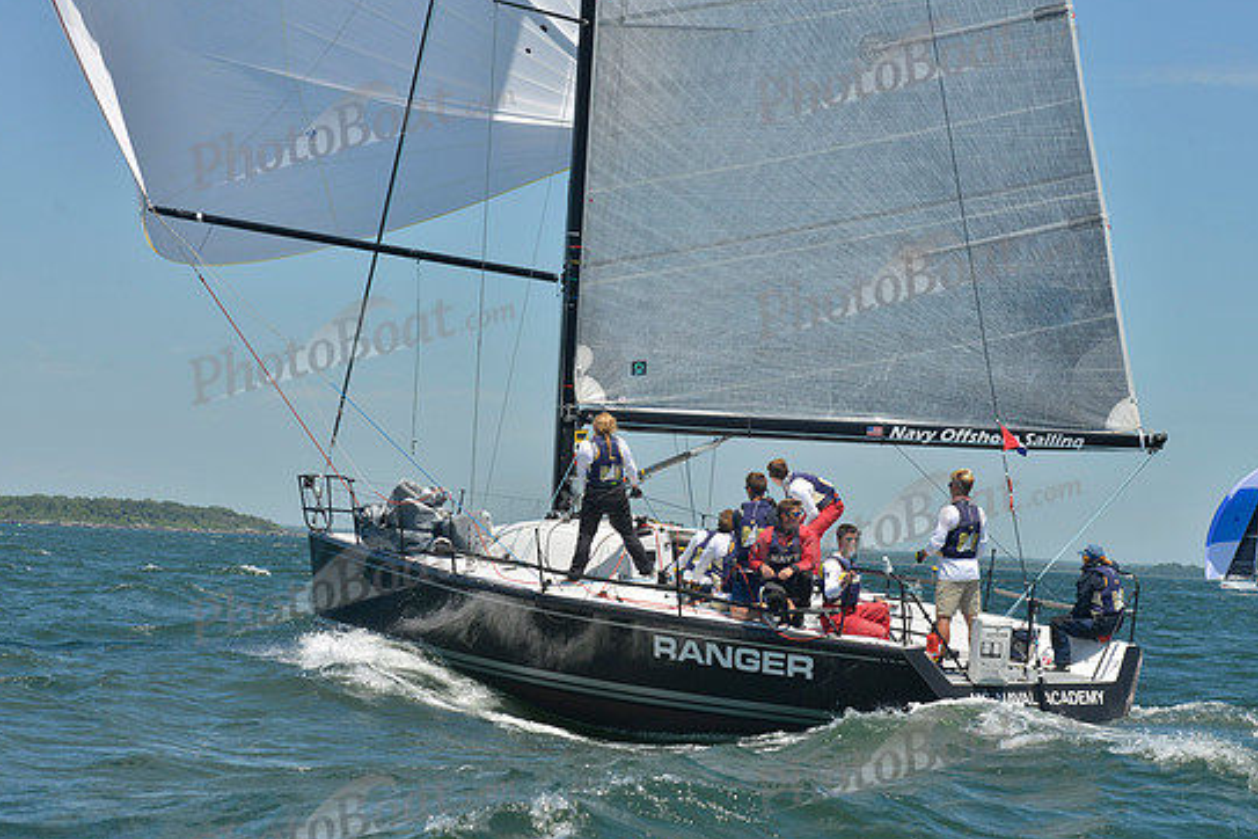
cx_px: 637
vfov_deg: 12.6
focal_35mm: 109
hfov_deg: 18.8
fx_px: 3809
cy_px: 432
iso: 280
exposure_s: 1/1250
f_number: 9
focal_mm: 102
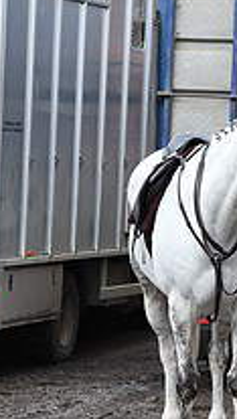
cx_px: 504
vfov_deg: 8.7
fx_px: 2772
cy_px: 229
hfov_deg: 4.8
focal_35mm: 249
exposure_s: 1/500
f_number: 5.6
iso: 1100
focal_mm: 85
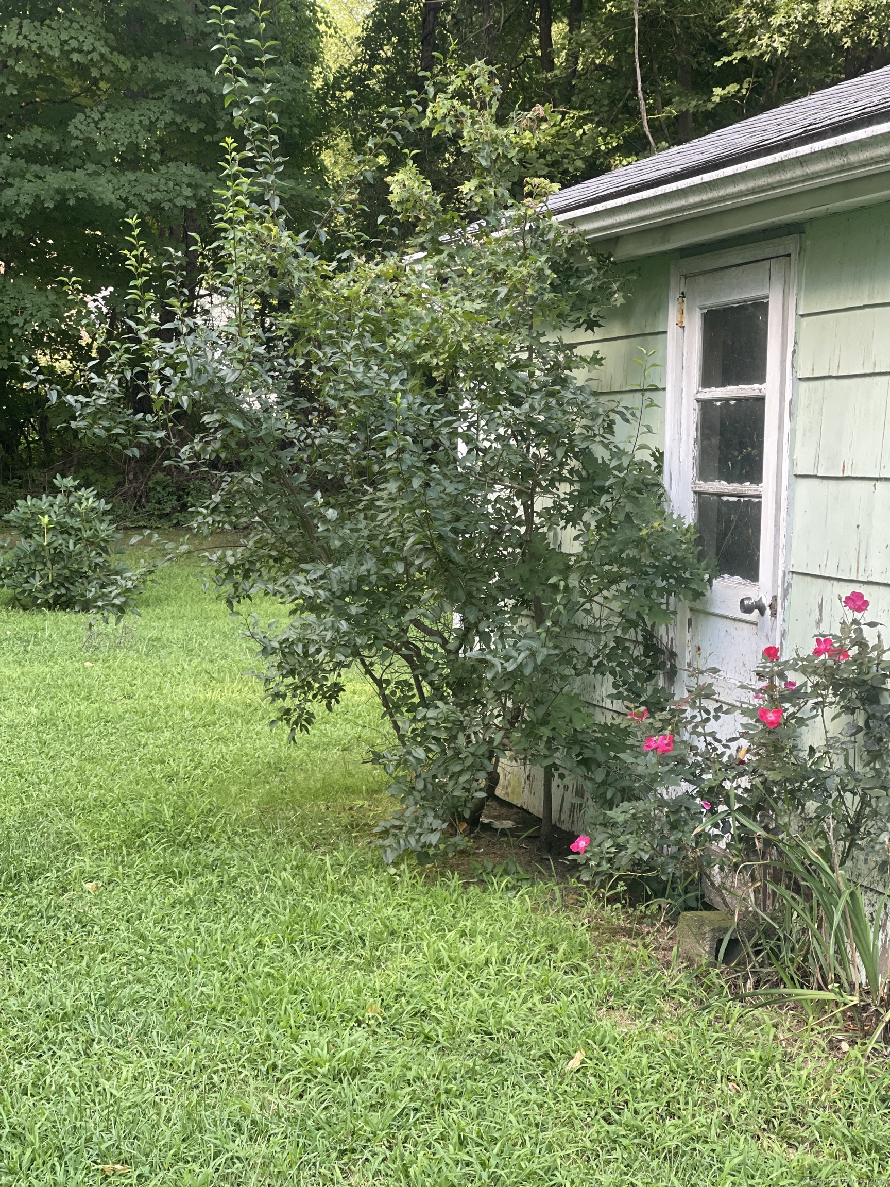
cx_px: 445
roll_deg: -1.8
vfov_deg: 30.3
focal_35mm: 64
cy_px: 594
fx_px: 2194
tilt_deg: -1.6
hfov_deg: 22.9
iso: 80
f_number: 2.2
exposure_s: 1/121
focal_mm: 7.5
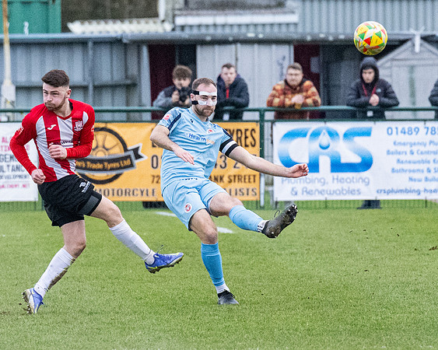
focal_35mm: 701
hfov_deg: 2.8
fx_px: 9078
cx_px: 160
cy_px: 225
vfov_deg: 2.2
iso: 4000
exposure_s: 1/1250
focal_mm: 200
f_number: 4
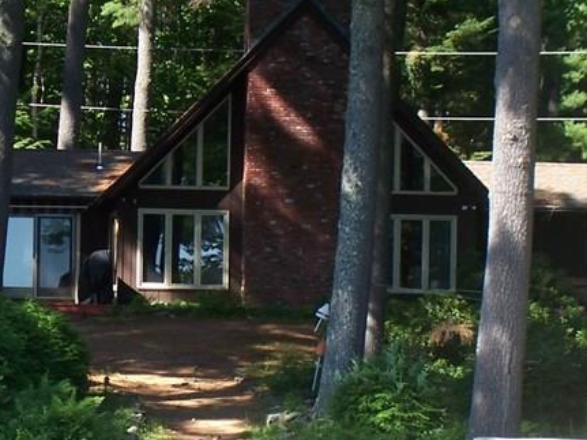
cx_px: 125
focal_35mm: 145
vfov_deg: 10.2
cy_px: 417
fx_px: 2458
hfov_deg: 13.6
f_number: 4.1
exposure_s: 1/125
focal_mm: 9.9
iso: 64
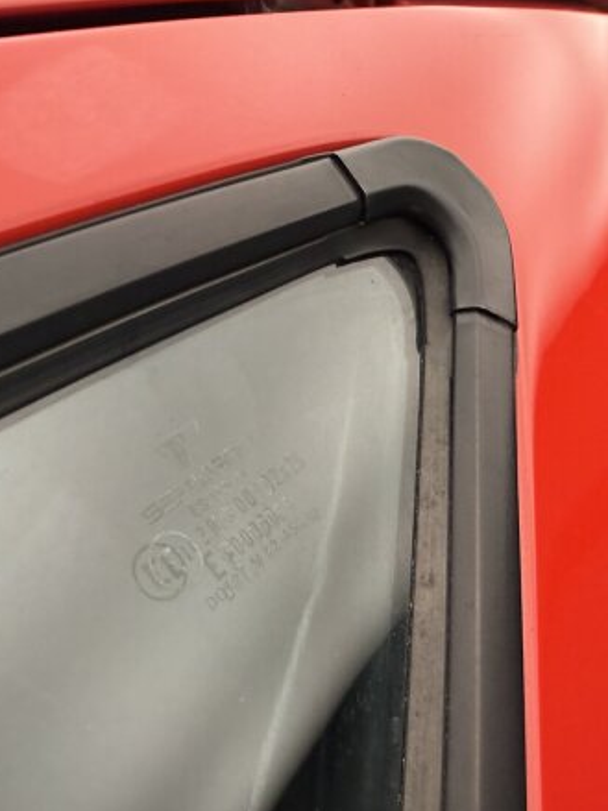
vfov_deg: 52.6
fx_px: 820
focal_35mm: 35
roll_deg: -1.8
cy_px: 406
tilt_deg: -20.1
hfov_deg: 40.5
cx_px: 371
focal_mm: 2.22
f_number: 2.2
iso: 200
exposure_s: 1/49
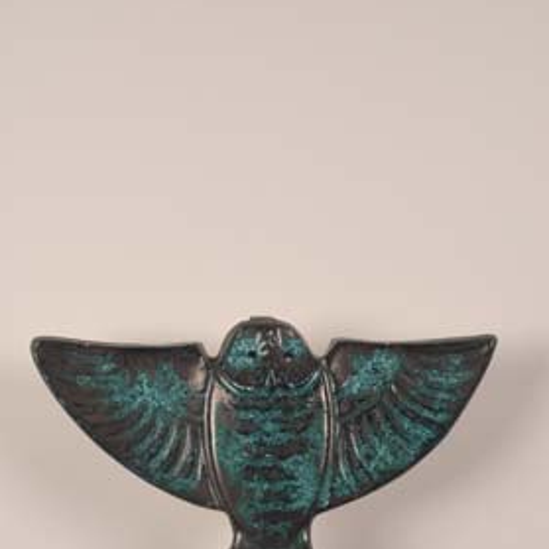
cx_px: 276
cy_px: 410
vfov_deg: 17.1
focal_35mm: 101
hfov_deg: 17.2
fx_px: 1812
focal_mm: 52
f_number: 5.6
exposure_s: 1/10
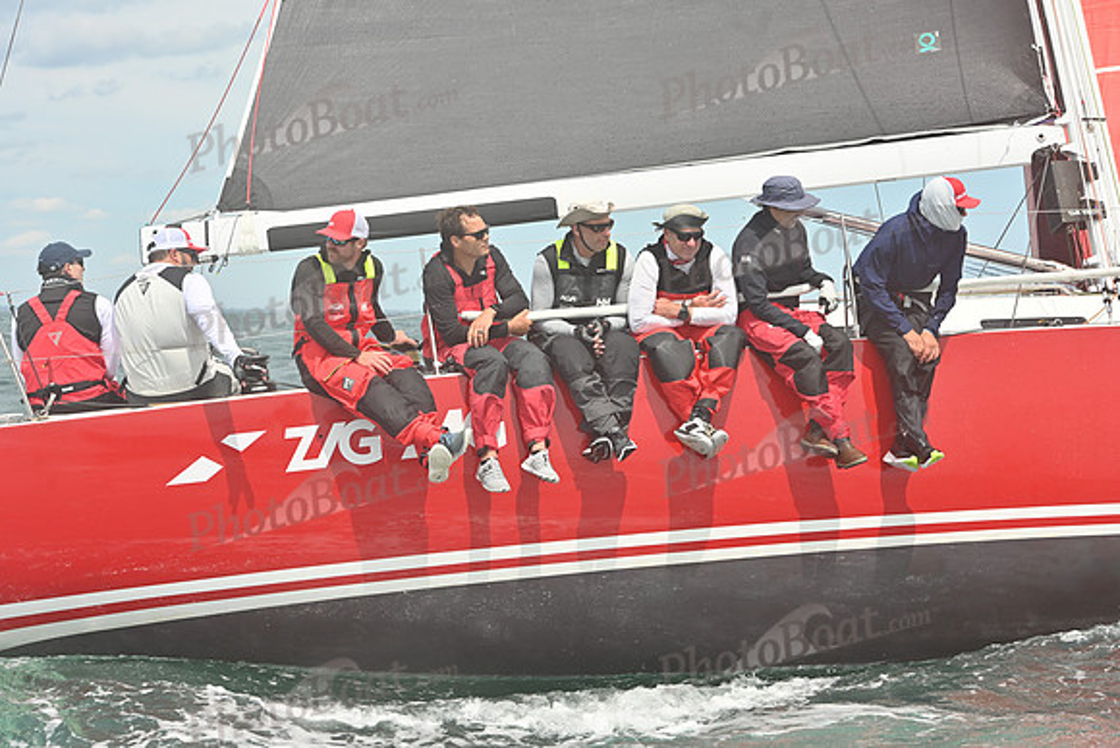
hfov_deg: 22.1
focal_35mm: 92
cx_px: 560
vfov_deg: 14.9
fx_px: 2863
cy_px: 374
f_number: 8
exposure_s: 1/1250
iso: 320
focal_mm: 92
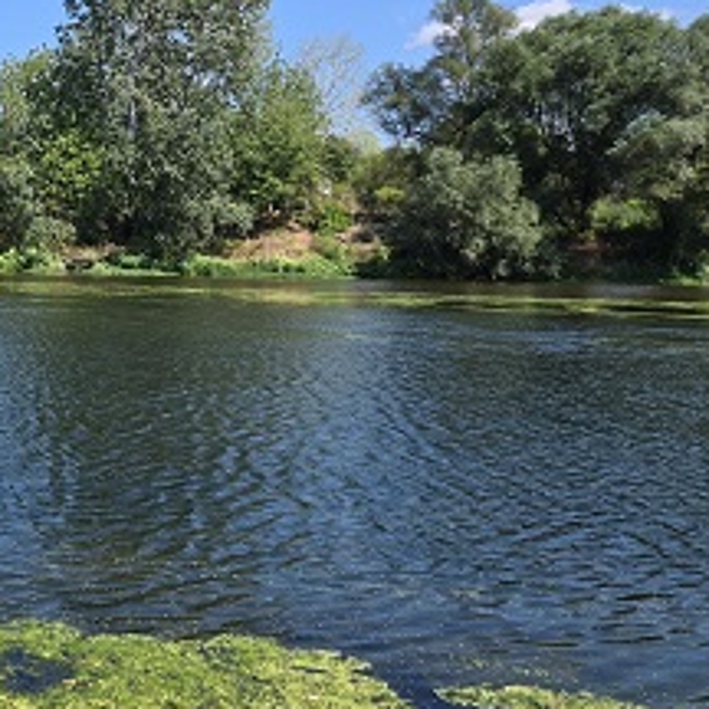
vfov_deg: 36.0
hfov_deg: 32.0
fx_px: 1089
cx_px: -62
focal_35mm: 47
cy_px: 290
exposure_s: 1/2921
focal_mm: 5.4
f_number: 1.8
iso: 50
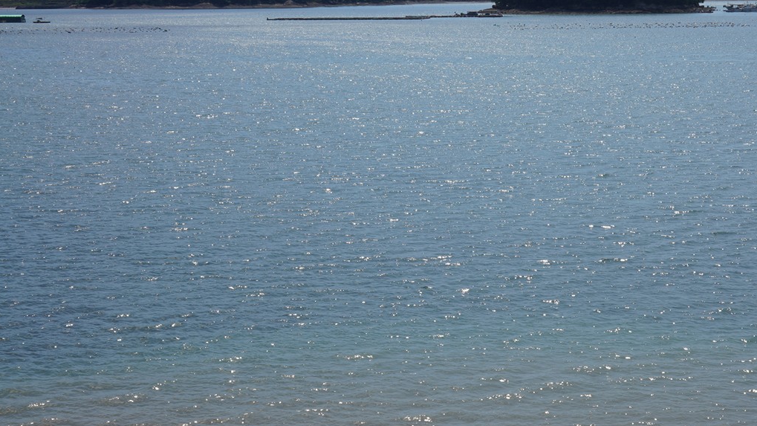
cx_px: 491
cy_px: 242
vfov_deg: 16.8
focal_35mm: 72
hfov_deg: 29.2
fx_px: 1445
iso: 100
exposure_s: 1/100
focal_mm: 35
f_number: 18
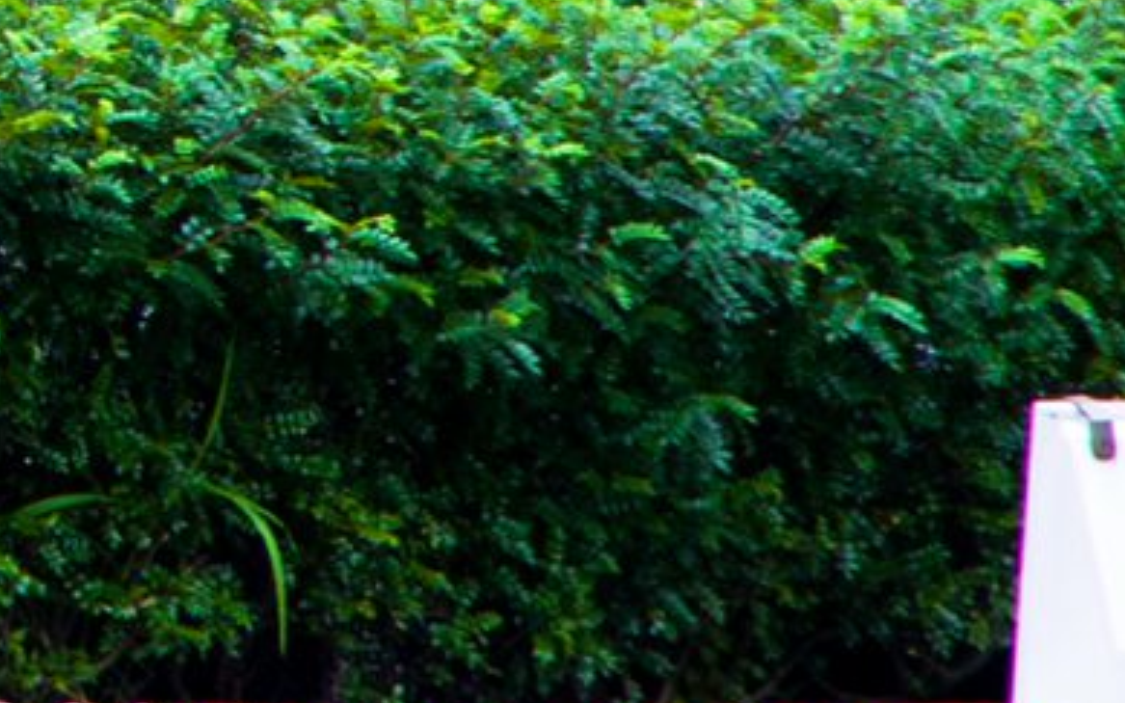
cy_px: -406
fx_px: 48589
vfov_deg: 0.8
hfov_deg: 1.3
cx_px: -1047
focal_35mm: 1585
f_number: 5.6
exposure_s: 1/160
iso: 100
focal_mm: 135
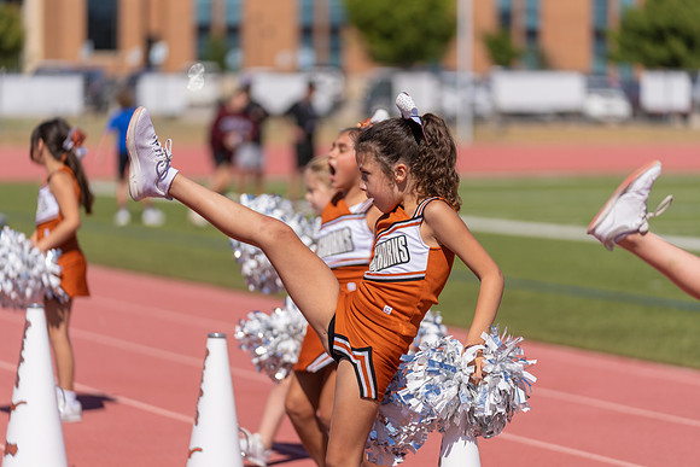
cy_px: 234
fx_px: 2995
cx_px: 350
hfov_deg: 13.3
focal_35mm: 154
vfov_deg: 8.9
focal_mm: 154
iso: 100
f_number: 2.8
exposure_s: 1/3200
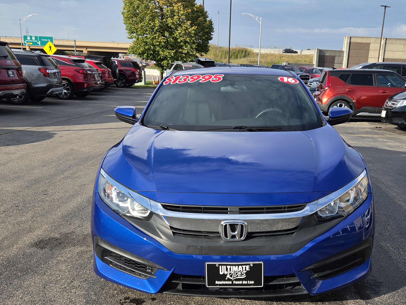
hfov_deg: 51.2
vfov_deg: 39.6
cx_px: 228
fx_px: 422
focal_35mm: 36
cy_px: 175
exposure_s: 1/3084
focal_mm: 5.4
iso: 80
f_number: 1.8
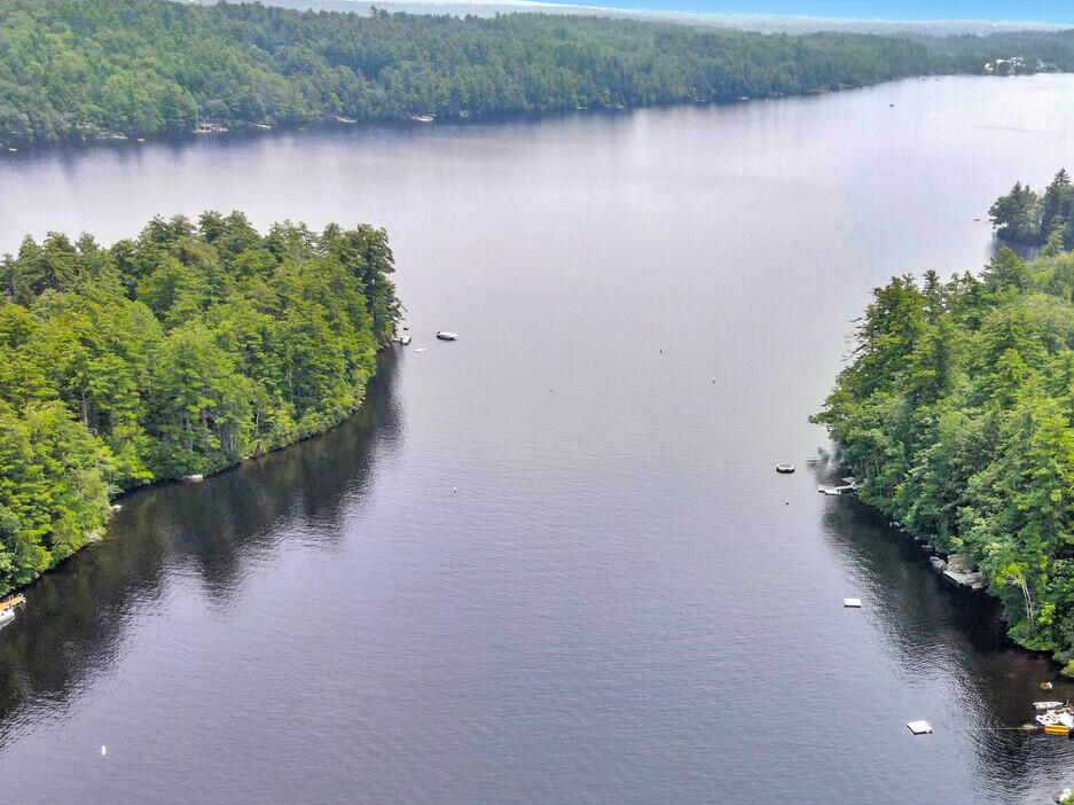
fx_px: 1272
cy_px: 643
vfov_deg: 34.1
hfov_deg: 44.5
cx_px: 779
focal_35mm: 41
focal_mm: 4.5
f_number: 2.8
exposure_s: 1/640
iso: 200
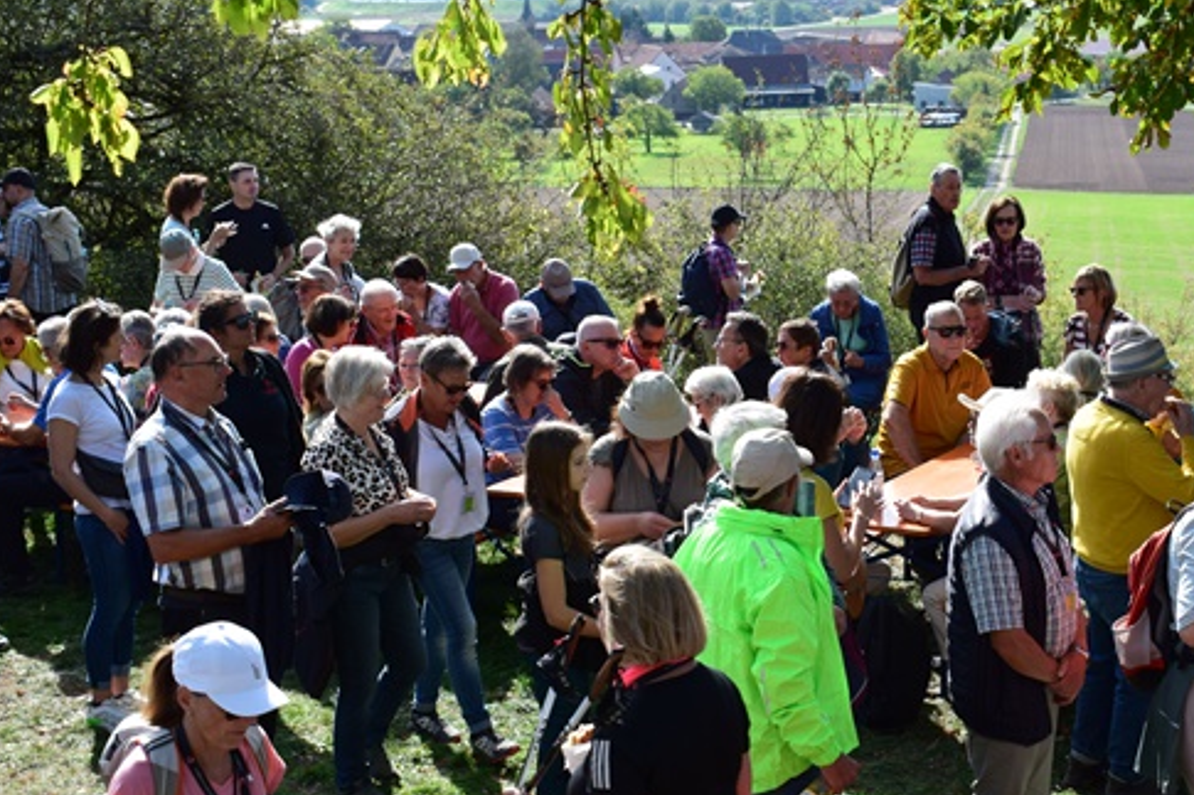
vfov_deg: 19.4
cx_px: 748
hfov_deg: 28.7
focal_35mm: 70
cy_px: 448
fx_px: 2321
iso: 400
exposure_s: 1/250
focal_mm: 34
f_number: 10
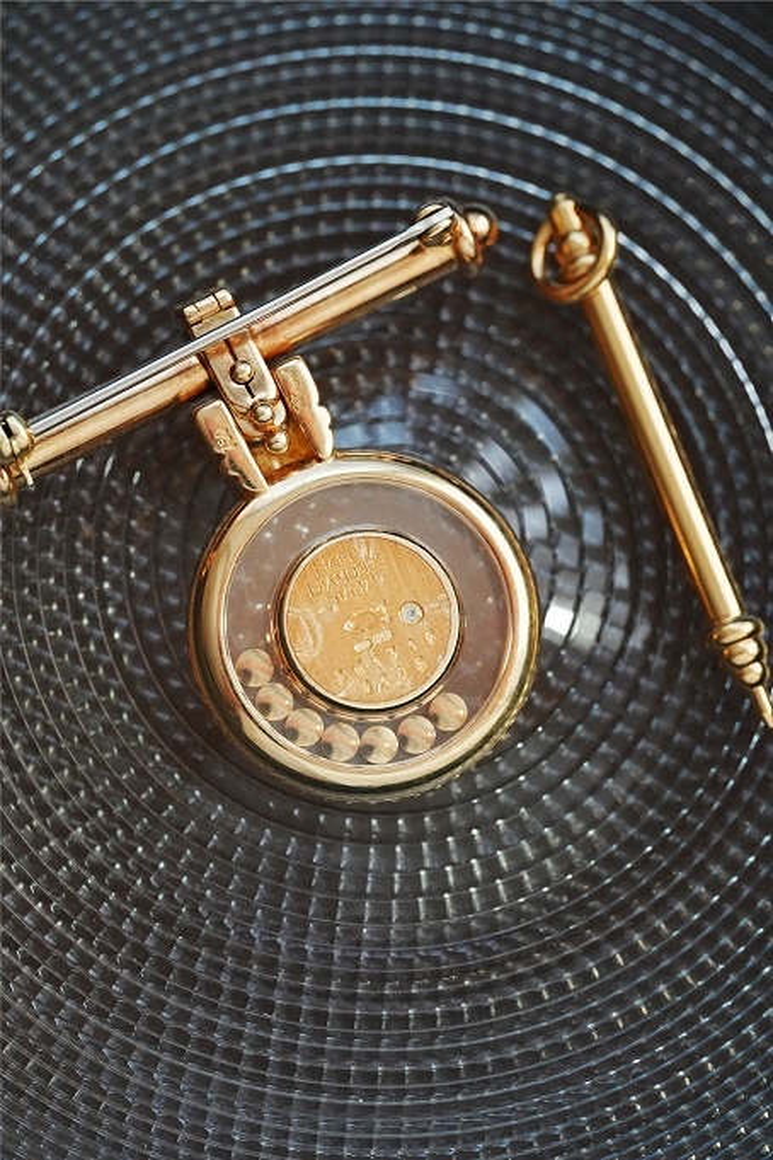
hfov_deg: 13.0
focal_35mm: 105
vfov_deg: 19.5
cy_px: 580
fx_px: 3382
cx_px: 386
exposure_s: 1/250
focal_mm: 105
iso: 6400
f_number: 5.6
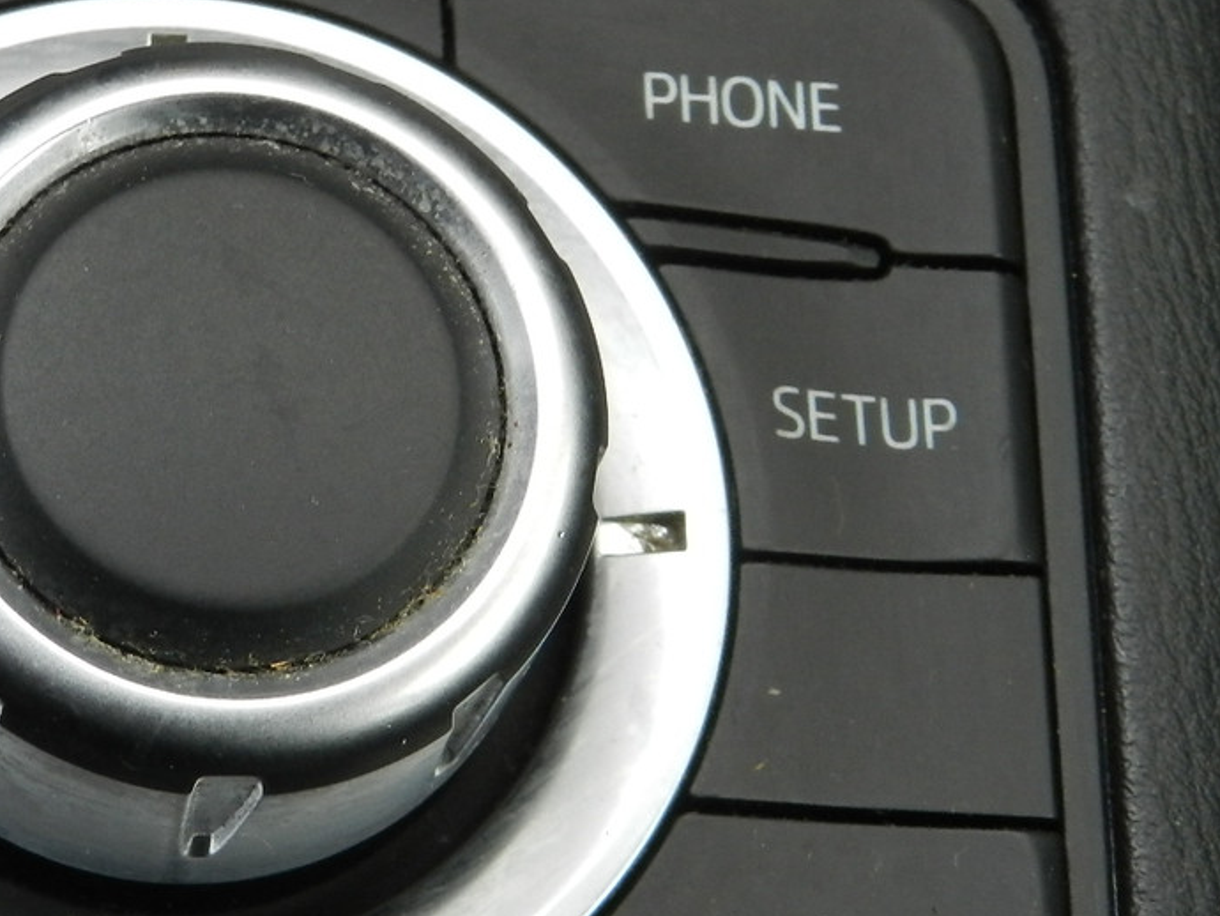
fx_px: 3385
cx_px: 193
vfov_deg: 15.4
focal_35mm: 96
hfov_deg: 20.1
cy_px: 451
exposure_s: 1/25
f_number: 4.2
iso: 320
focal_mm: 8.1
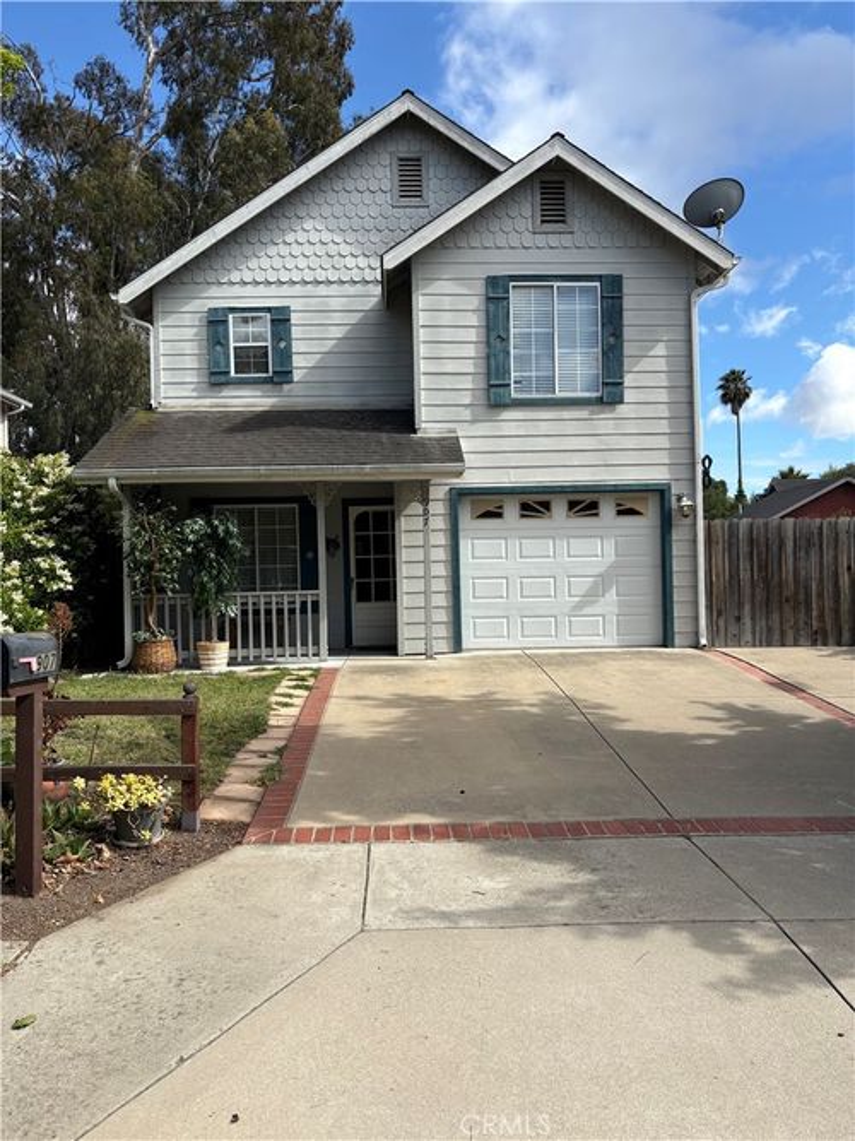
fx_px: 857
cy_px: 570
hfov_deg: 53.0
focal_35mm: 26
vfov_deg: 67.3
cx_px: 428
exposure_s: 1/2985
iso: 50
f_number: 1.6
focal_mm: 5.96
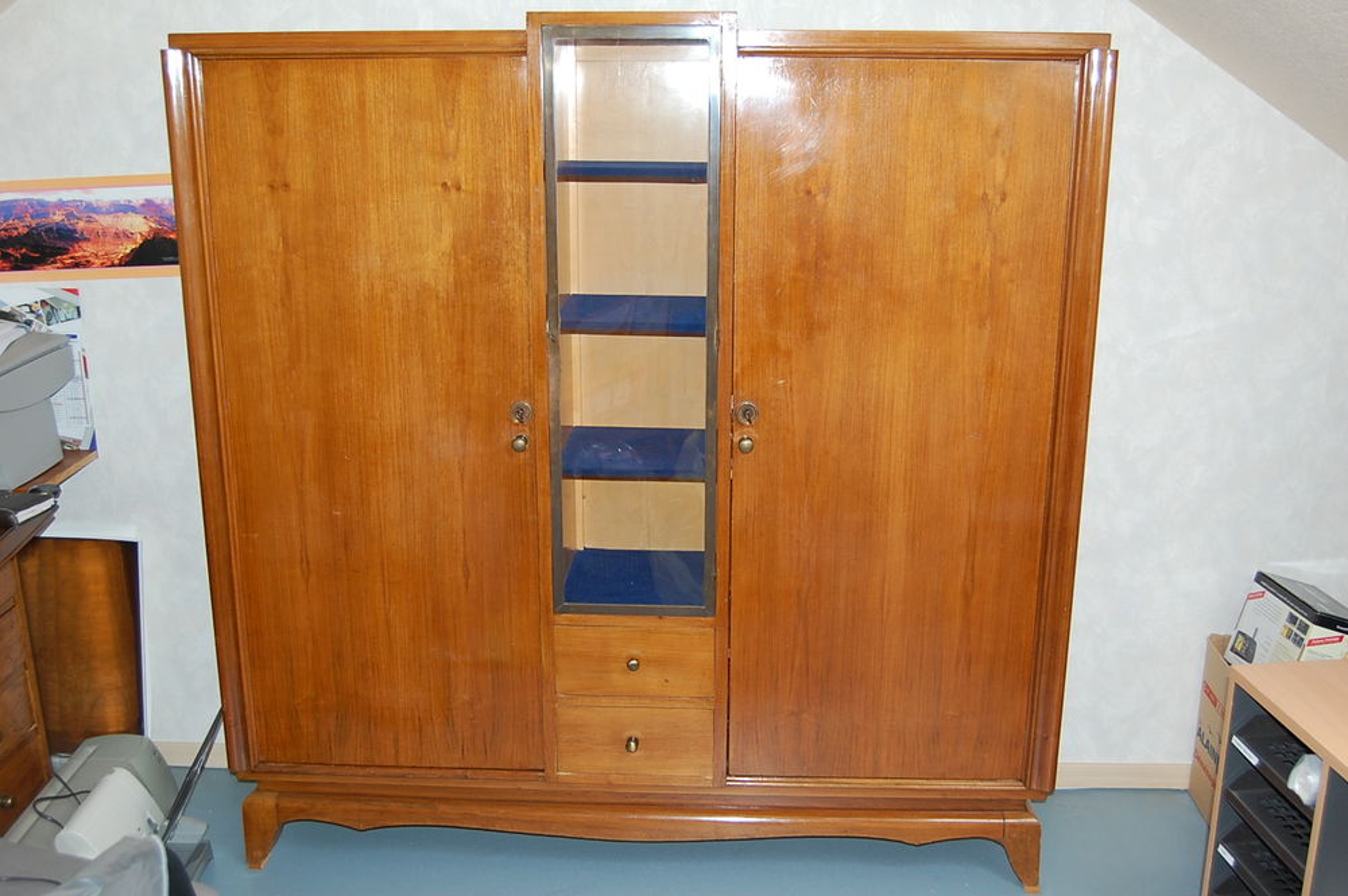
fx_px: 1291
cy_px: 448
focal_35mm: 34
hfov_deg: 55.1
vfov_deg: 38.3
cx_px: 674
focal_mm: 23
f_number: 3.8
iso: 400
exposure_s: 1/60
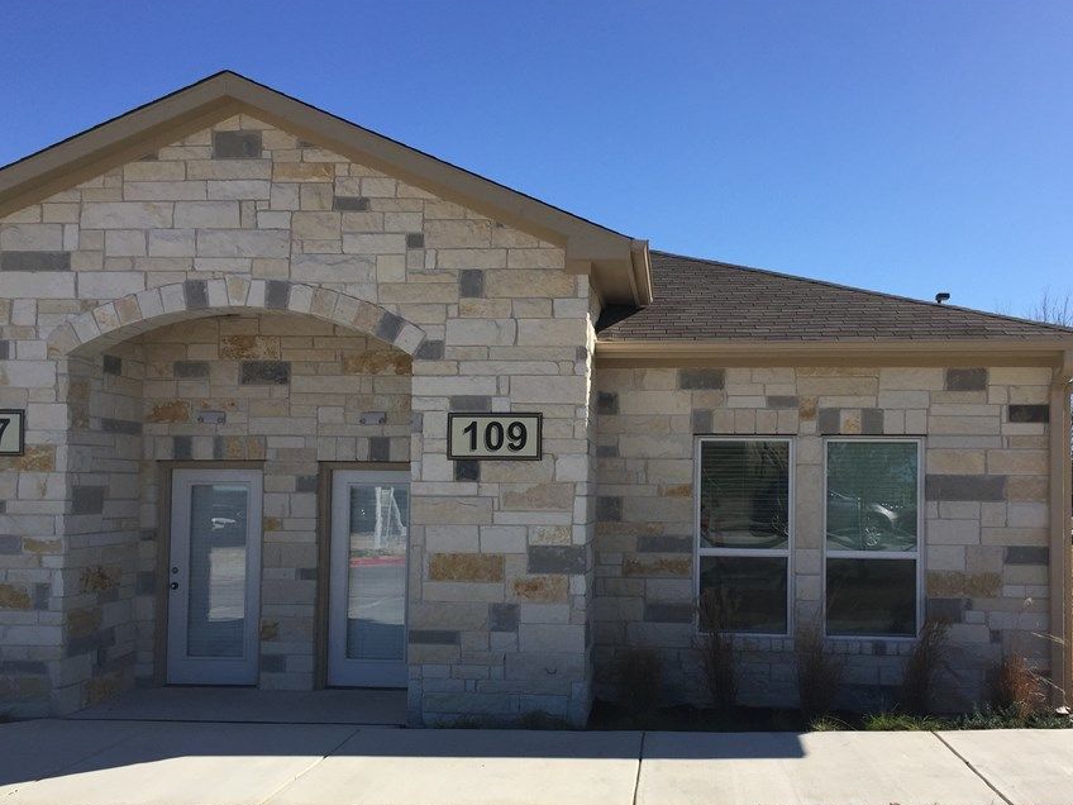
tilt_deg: +0.5
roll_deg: -2.0
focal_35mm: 35
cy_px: 467
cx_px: 587
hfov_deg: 52.5
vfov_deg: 40.6
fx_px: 1085
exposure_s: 1/2639
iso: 32
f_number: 2.2
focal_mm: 4.15
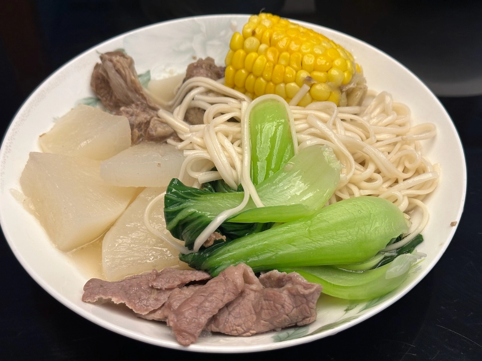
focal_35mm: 48
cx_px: 241
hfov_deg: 39.7
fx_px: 668
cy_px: 180
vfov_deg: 30.3
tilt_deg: -46.9
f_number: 1.8
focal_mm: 6.9
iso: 125
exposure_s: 1/60
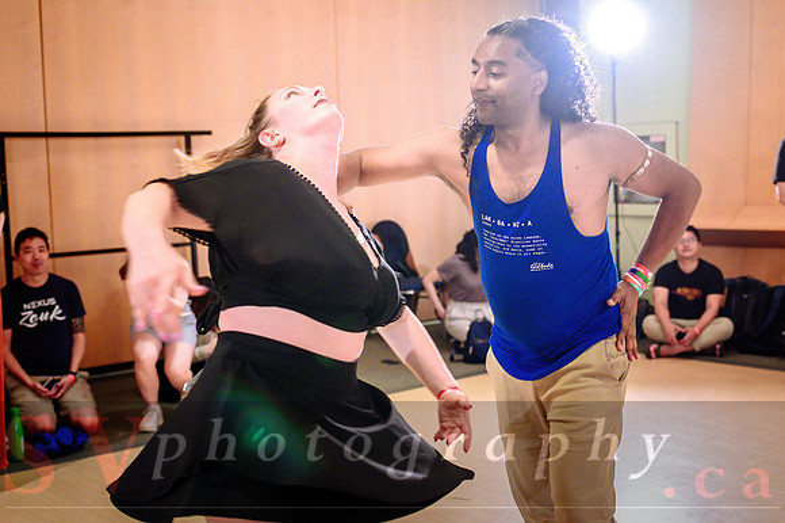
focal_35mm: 48
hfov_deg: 41.3
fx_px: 1039
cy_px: 233
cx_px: 439
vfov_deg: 28.2
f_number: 2
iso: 1250
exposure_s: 1/250
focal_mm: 28
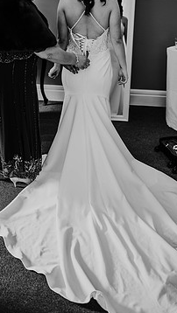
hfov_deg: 26.0
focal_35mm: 46
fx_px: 383
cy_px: 131
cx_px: 86
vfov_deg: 44.4
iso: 560
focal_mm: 35
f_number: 1.8
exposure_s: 1/160
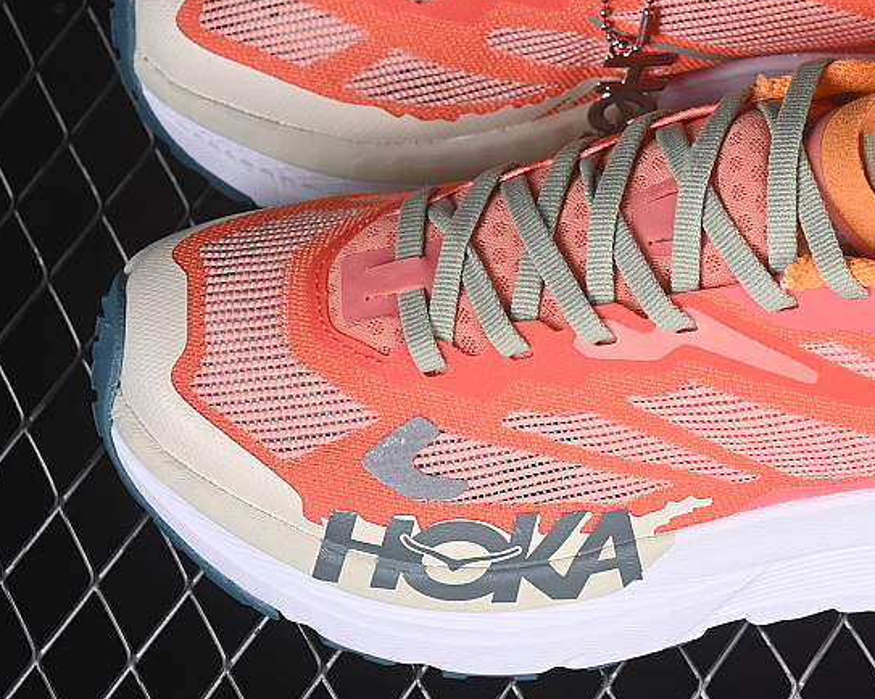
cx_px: 707
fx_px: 3624
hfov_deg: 13.7
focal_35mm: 140
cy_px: 200
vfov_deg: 11.0
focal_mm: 50
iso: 160
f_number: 7.1
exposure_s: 1/80
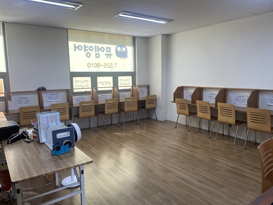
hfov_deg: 67.3
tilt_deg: -7.3
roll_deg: +0.6
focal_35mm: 26
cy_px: 102
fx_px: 205
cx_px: 136
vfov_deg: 53.1
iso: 64
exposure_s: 1/120
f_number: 1.6
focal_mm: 4.2
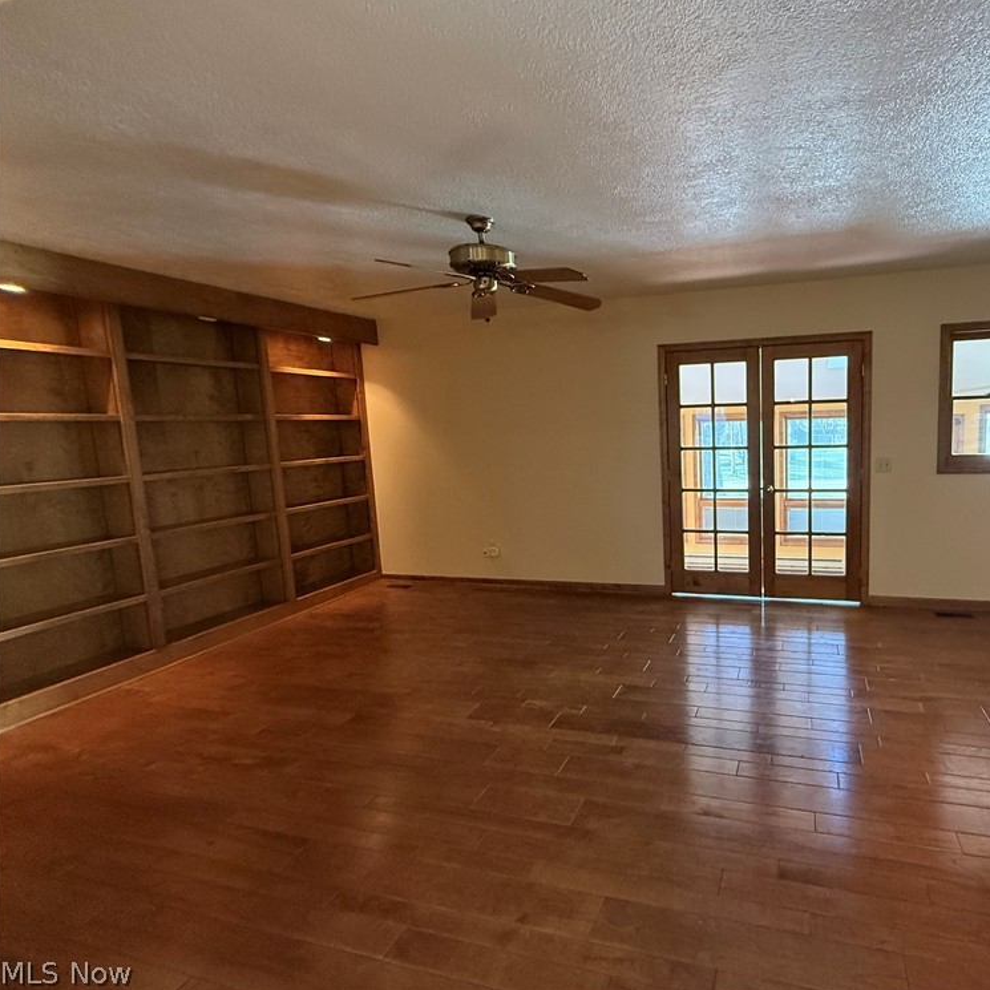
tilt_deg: -7.6
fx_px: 550
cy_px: 485
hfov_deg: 80.7
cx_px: 674
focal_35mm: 17
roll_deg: +1.7
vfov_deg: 84.0
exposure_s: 1/120
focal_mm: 2.22
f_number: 2.2
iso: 640
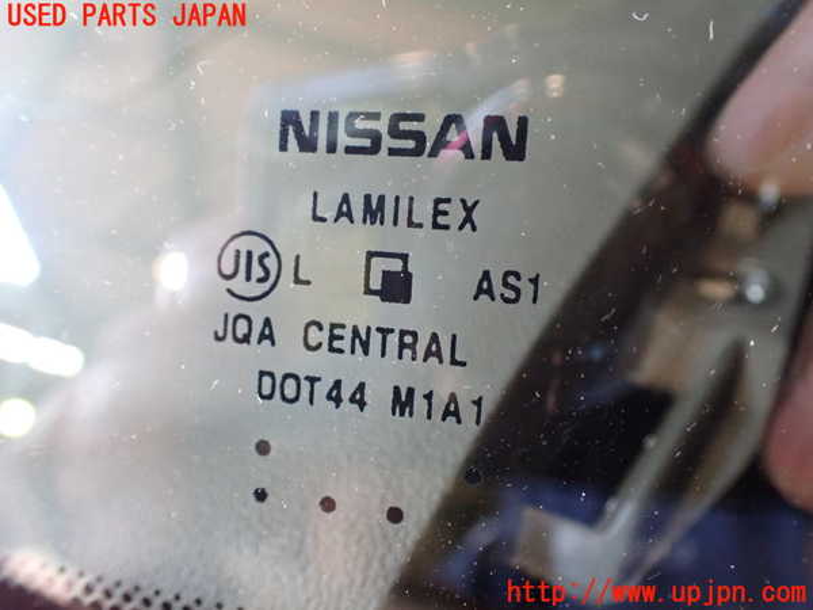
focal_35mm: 30
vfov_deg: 46.8
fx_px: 705
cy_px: 305
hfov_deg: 60.0
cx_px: 406
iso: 800
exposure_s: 1/40
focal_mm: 5.4
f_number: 2.3
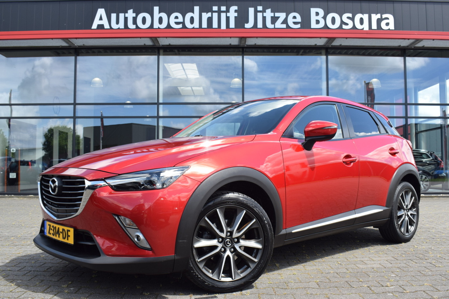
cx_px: 224
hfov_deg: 55.1
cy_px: 150
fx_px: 430
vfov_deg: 38.4
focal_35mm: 34
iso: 250
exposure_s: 1/250
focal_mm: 23
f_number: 8
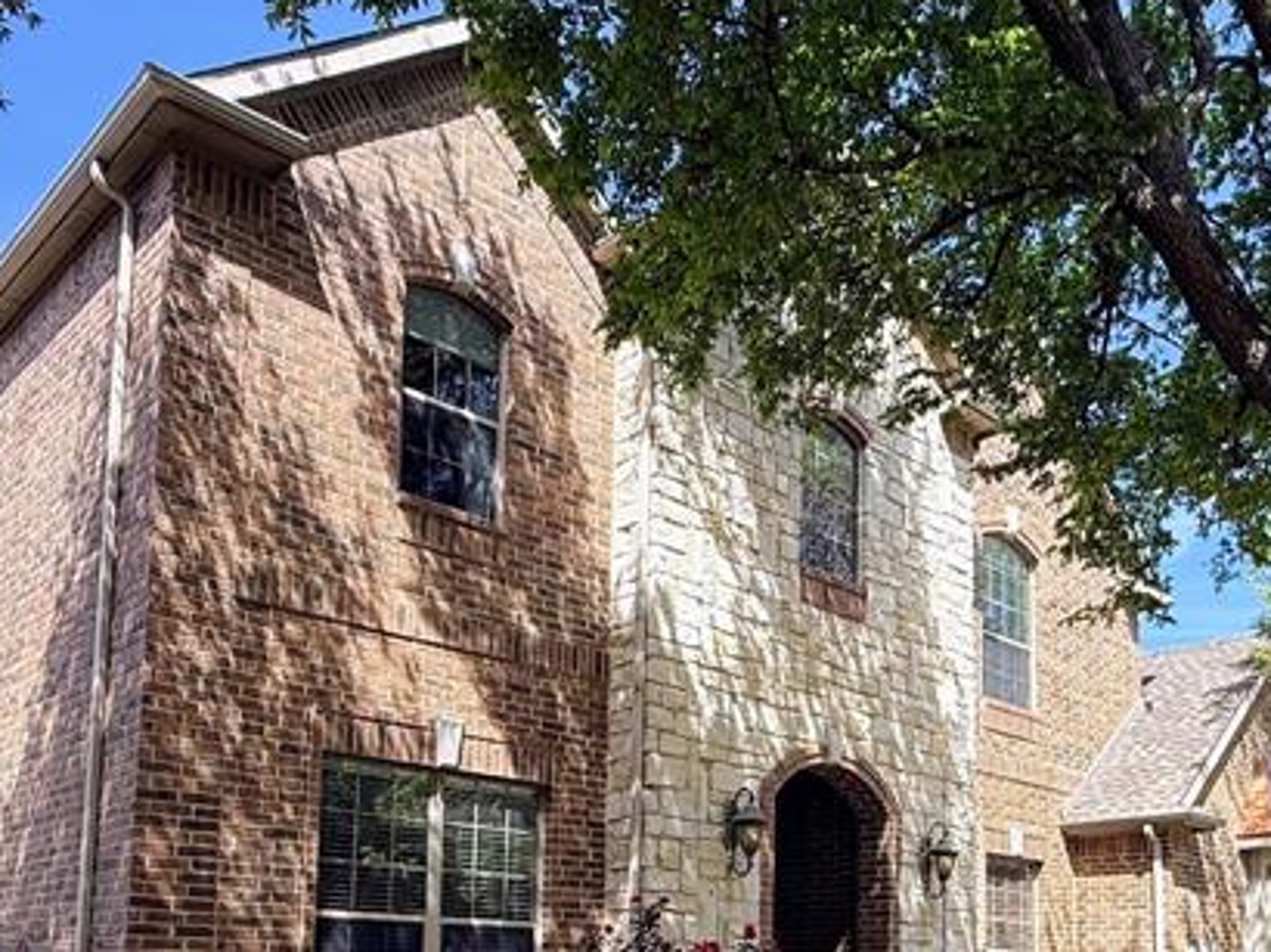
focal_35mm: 35
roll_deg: -0.1
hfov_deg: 52.3
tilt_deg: +7.1
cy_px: 856
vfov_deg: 37.9
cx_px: 760
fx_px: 1284
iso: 50
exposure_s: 1/651
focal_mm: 2.22
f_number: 2.2
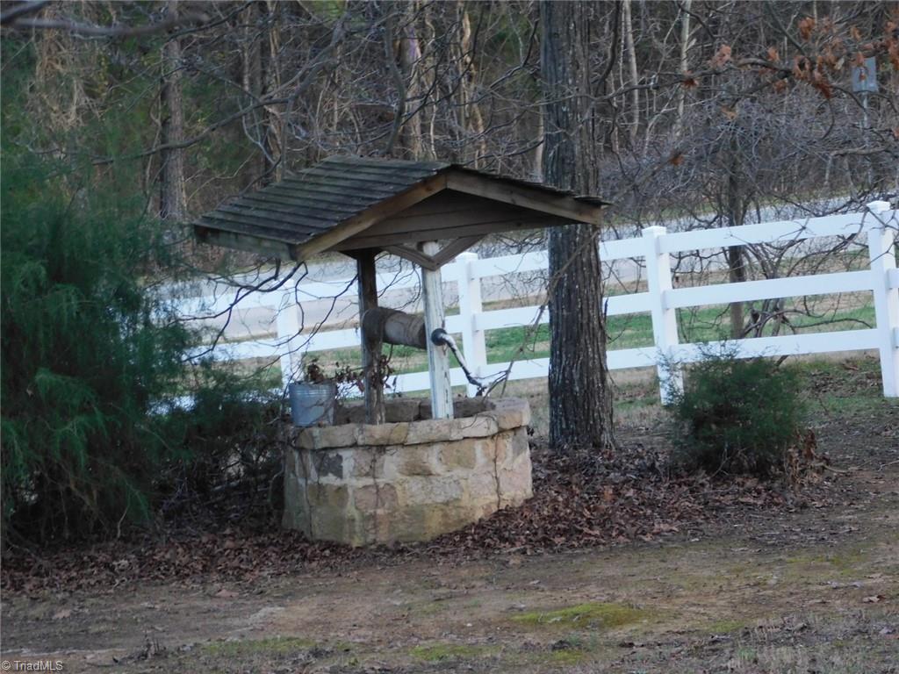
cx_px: 450
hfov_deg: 10.7
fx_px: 4779
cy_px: 337
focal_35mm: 184
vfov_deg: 8.1
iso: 280
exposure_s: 1/30
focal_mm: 32.7
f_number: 5.4
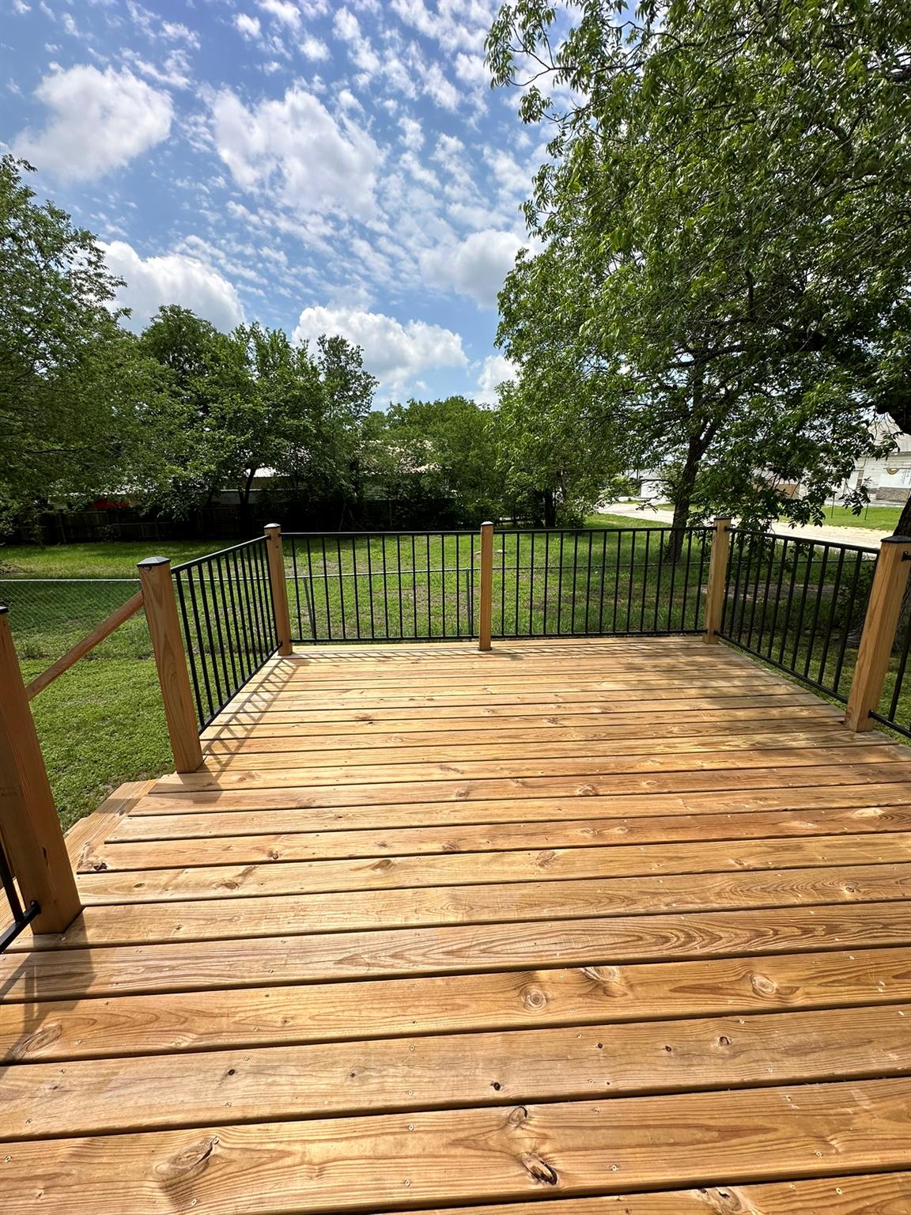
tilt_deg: -14.3
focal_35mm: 14
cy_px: 608
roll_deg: +0.8
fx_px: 491
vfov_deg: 102.1
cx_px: 456
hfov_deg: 85.7
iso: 50
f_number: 2.2
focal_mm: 2.22
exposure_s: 1/2304
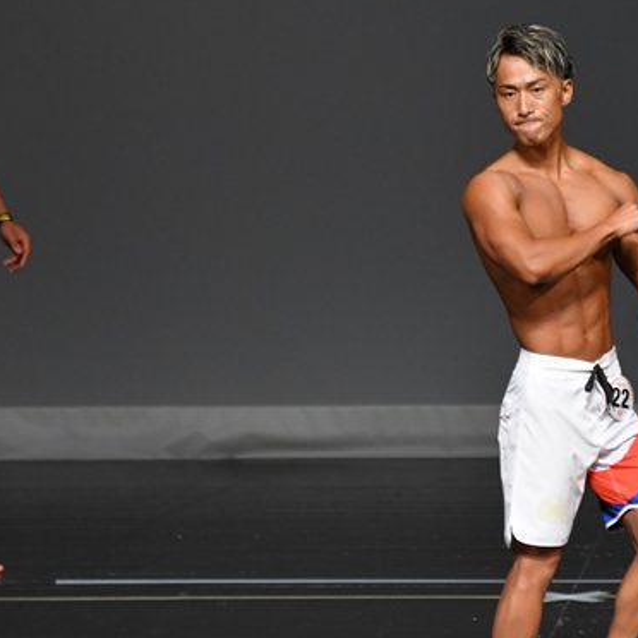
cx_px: 519
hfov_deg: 2.9
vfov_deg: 2.9
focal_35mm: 611
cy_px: 369
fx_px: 12741
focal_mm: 230
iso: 2000
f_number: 5.6
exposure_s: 1/400
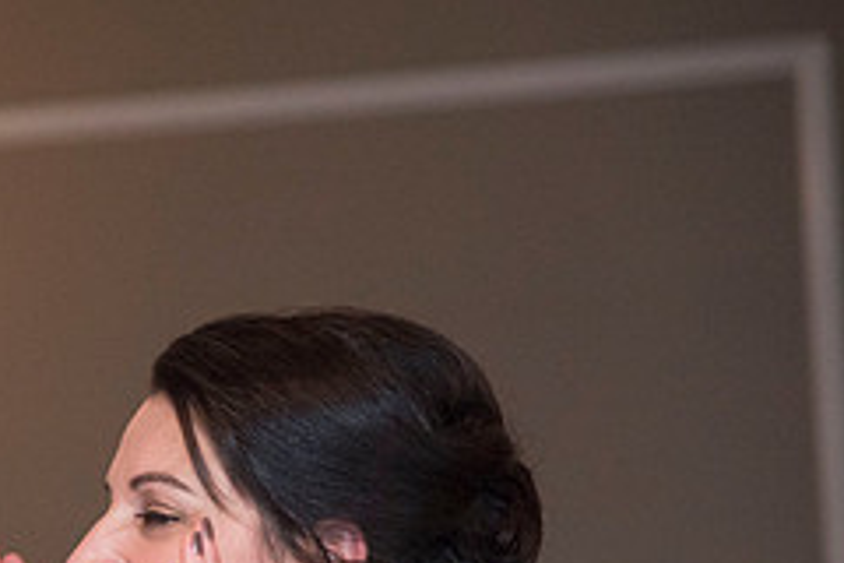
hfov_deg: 7.7
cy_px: 537
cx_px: -67
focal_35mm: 266
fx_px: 6236
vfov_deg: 5.2
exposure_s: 1/125
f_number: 4
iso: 2000
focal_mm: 110
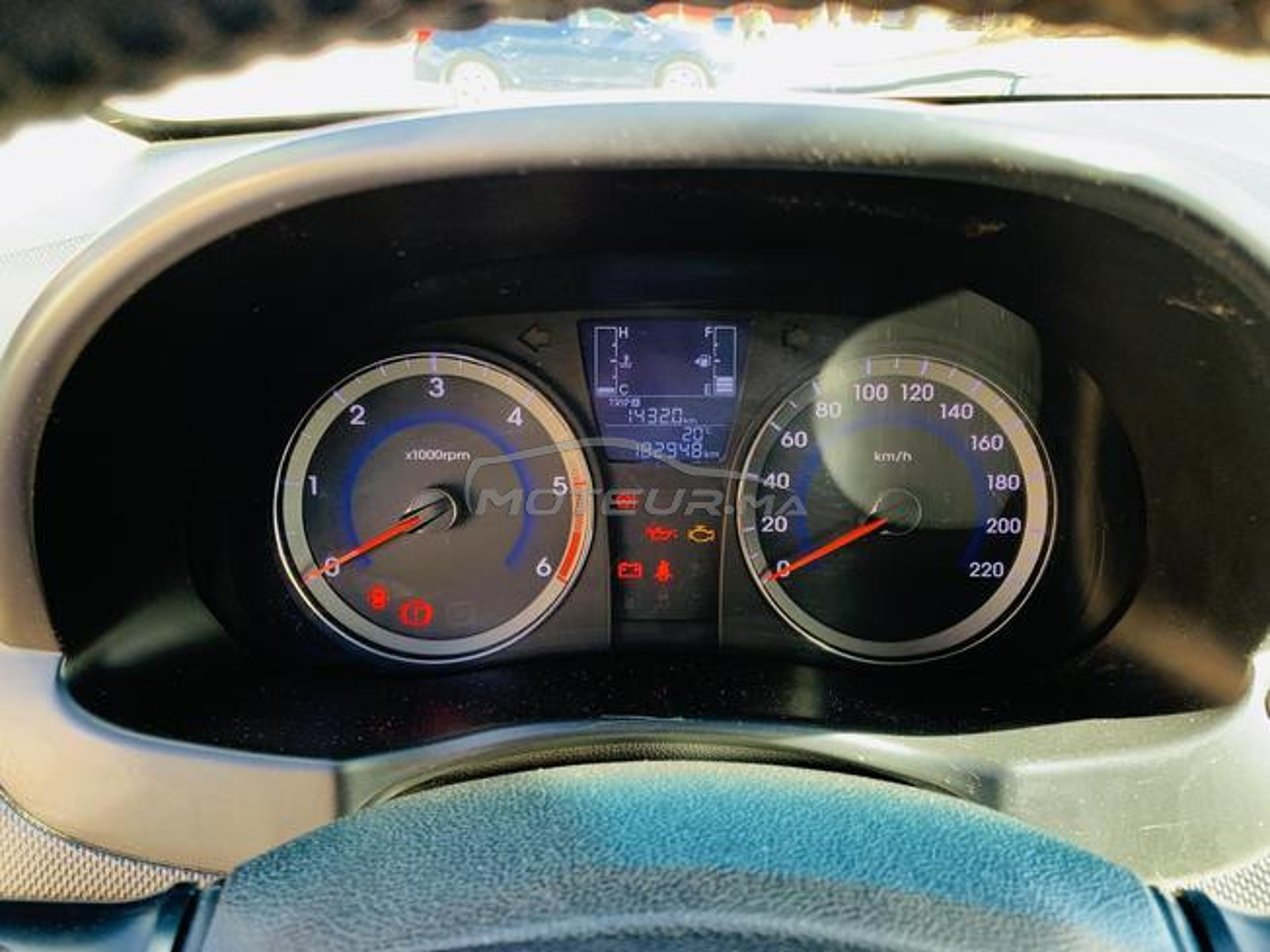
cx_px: 635
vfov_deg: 53.1
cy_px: 476
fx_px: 954
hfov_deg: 67.3
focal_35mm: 26
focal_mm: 4.25
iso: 100
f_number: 1.8
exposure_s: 1/79
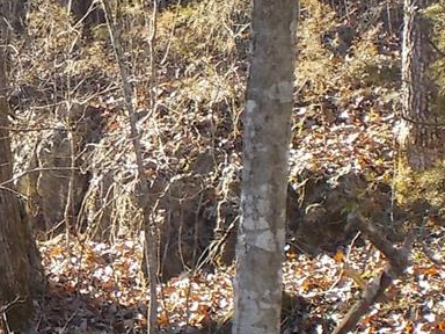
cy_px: 170
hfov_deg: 8.2
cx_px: -61
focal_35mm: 240
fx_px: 3085
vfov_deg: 6.2
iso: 320
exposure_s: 1/125
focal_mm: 12.3
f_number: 5.9
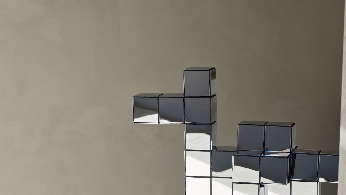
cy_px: 157
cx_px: 200
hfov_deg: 20.3
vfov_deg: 11.5
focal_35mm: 105
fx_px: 963
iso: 640
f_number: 9
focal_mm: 100
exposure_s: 1/125
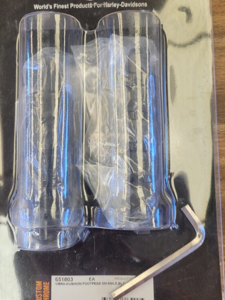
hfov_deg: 39.6
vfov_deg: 51.2
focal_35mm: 36
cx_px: 98
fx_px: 312
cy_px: 133
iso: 50
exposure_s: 1/100
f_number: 1.8
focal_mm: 5.4
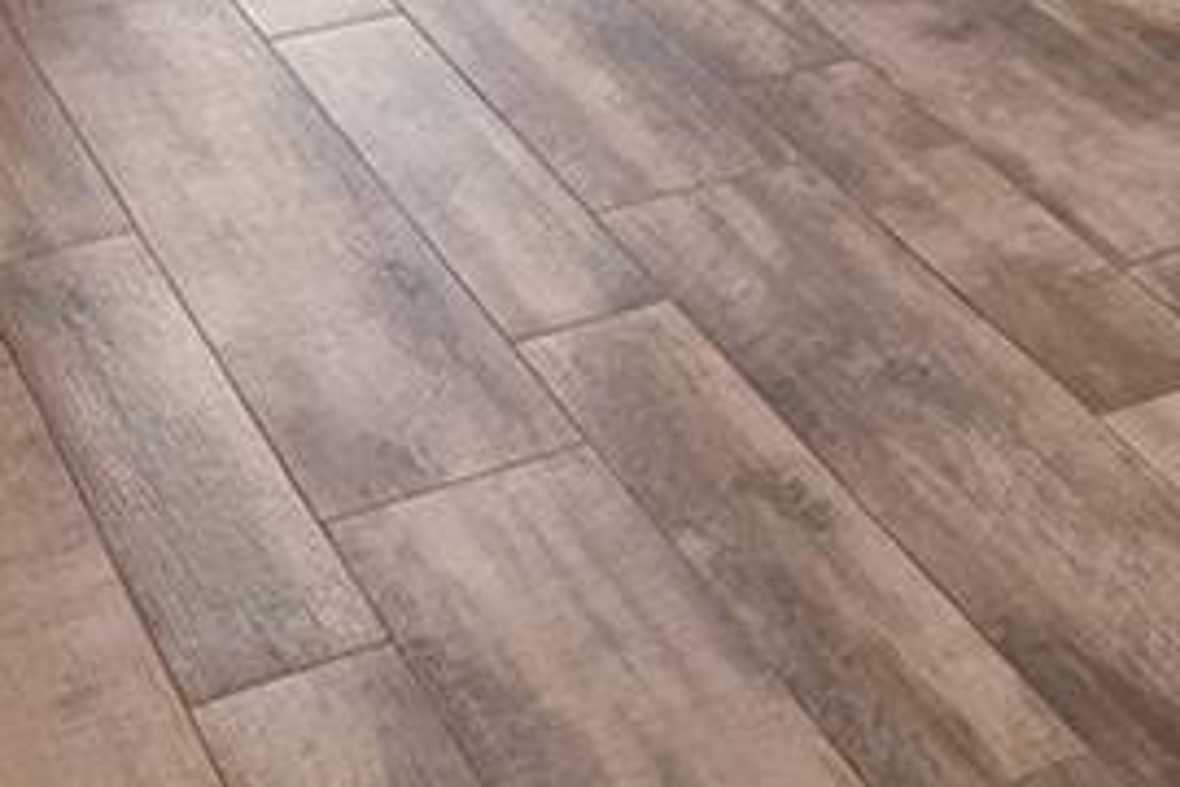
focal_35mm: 89
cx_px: 586
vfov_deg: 11.7
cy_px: -1246
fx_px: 2917
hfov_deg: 22.9
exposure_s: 1/2
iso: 320
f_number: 8
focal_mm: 15
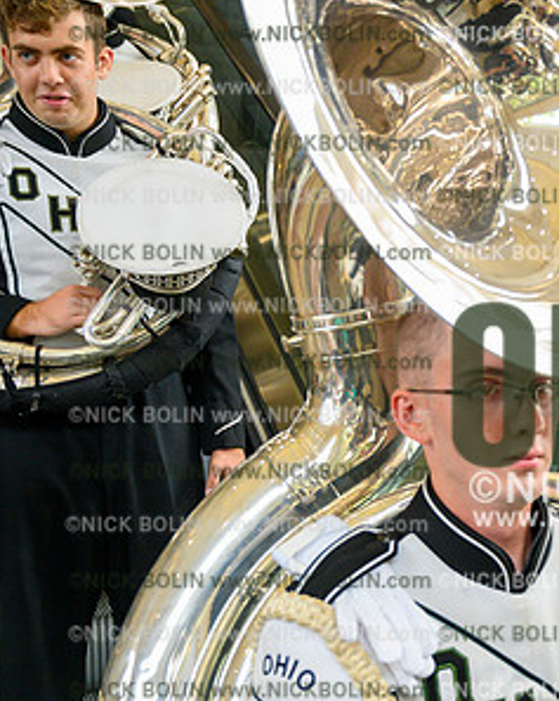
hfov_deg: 25.5
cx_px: 618
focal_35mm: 55
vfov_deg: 34.1
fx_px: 1139
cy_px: 415
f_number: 4
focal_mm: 30
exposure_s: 1/800
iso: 3200
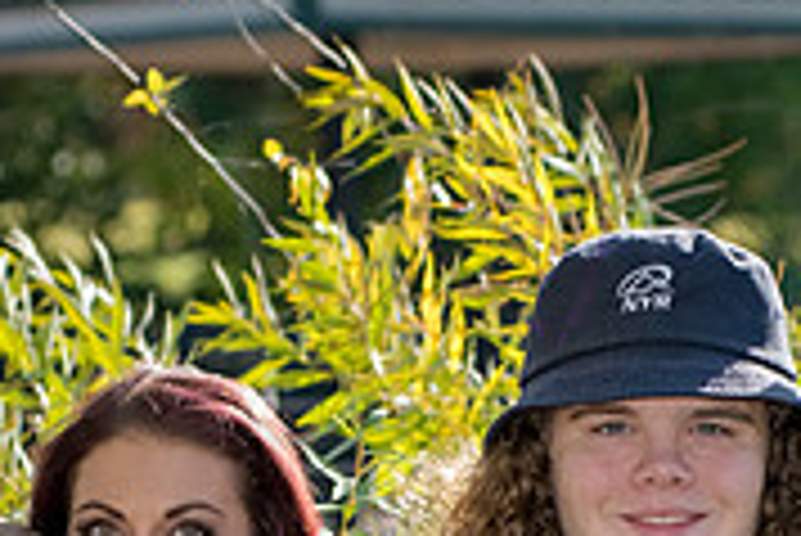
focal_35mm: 261
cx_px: 540
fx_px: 5812
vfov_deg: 5.2
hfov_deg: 7.9
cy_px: 813
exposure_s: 1/1000
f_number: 5
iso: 640
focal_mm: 80
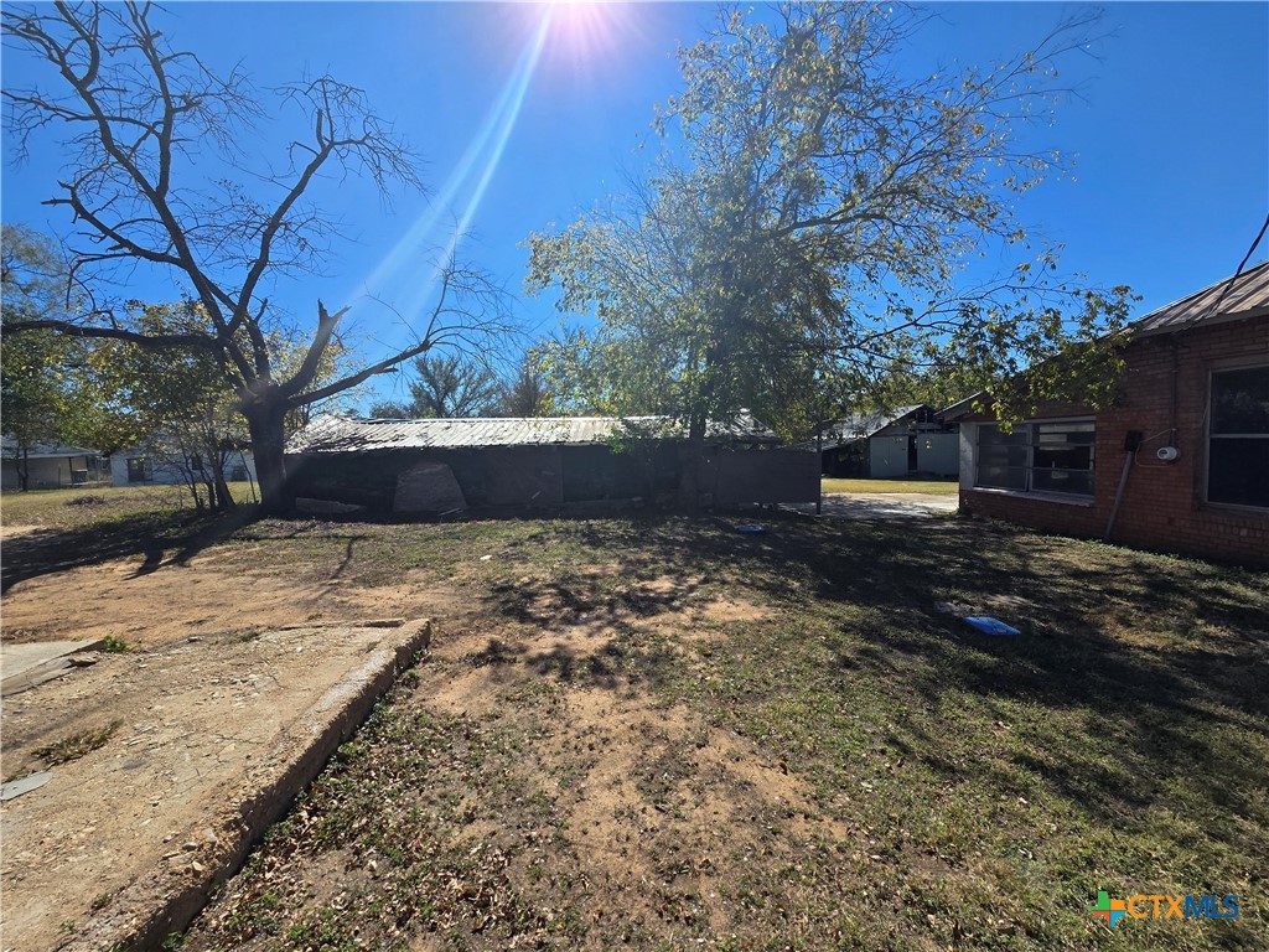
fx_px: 477
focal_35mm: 13
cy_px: 476
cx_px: 634
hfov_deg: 106.2
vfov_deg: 89.9
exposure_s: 1/2483
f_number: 2.2
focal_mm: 2.2
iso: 50
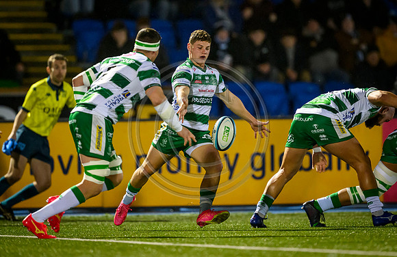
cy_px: 112
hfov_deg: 4.0
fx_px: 5714
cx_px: 206
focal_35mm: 523
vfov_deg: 2.6
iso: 8000
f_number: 3.2
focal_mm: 400
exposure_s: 1/1000
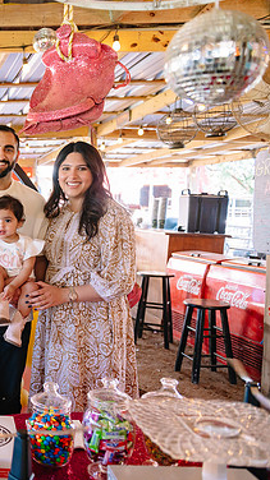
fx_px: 497
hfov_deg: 25.3
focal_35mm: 39
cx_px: -100
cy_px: 240
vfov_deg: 51.6
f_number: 3.2
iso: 1000
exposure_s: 1/200
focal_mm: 24
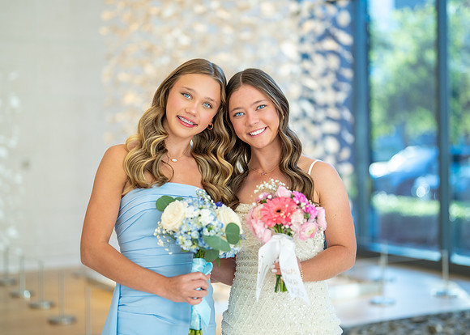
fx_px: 770
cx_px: 235
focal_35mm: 58
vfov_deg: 24.6
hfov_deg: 34.0
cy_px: 154
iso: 320
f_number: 1.2
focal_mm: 50
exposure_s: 1/1250
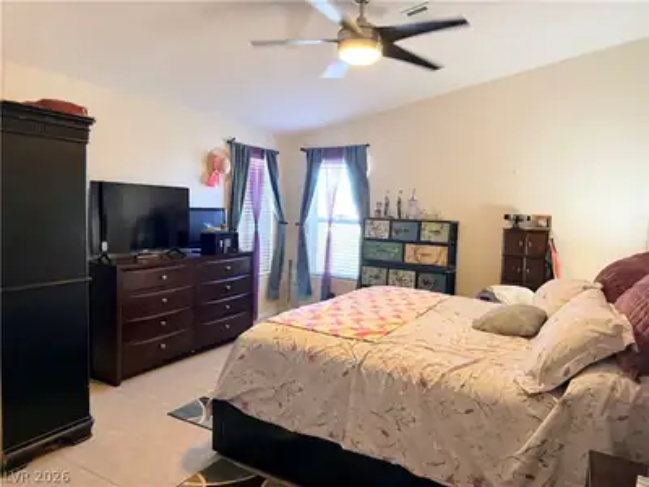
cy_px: 244
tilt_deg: -3.1
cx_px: 324
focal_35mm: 24
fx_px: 450
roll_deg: -1.8
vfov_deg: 56.8
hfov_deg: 71.6
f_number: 1.78
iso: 800
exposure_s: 1/60
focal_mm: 6.76
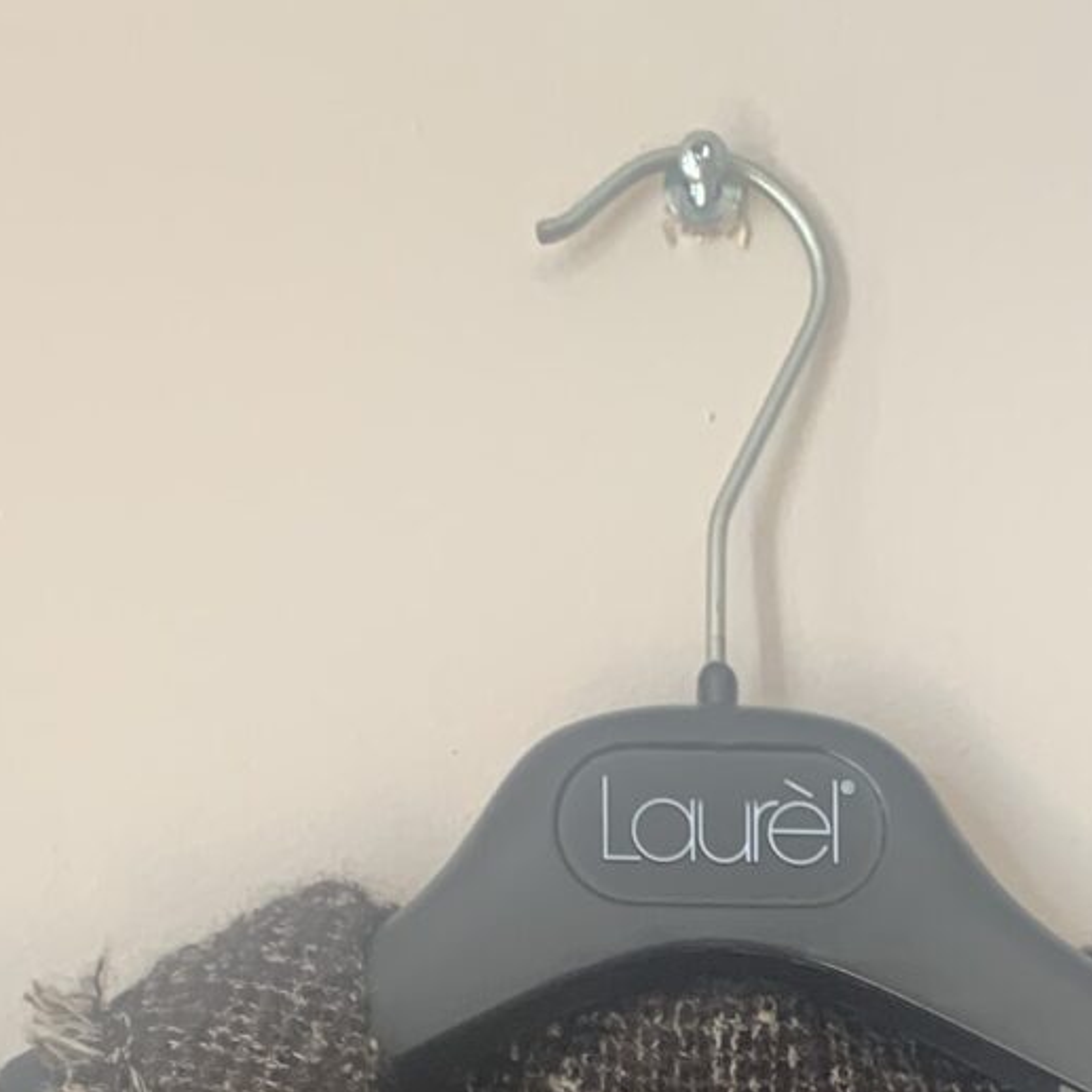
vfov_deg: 15.9
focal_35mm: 91
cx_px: 733
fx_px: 3248
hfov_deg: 19.0
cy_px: 2023
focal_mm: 4.25
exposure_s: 1/70
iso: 100
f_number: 1.8
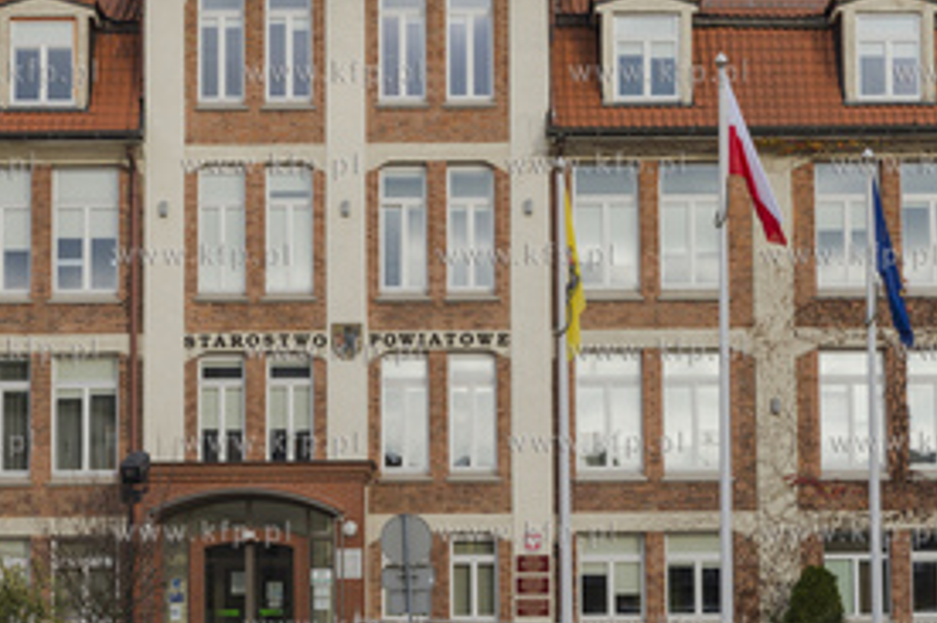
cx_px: 453
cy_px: 397
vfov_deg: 13.4
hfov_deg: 20.0
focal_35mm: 102
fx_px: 2653
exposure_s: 1/1000
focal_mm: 70
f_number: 6.3
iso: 400
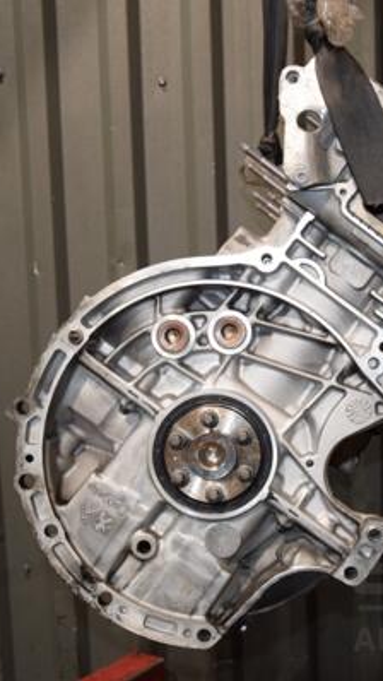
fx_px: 899
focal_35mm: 50
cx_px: 321
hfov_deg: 23.6
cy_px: 340
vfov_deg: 41.5
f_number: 5
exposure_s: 1/60
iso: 800
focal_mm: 21
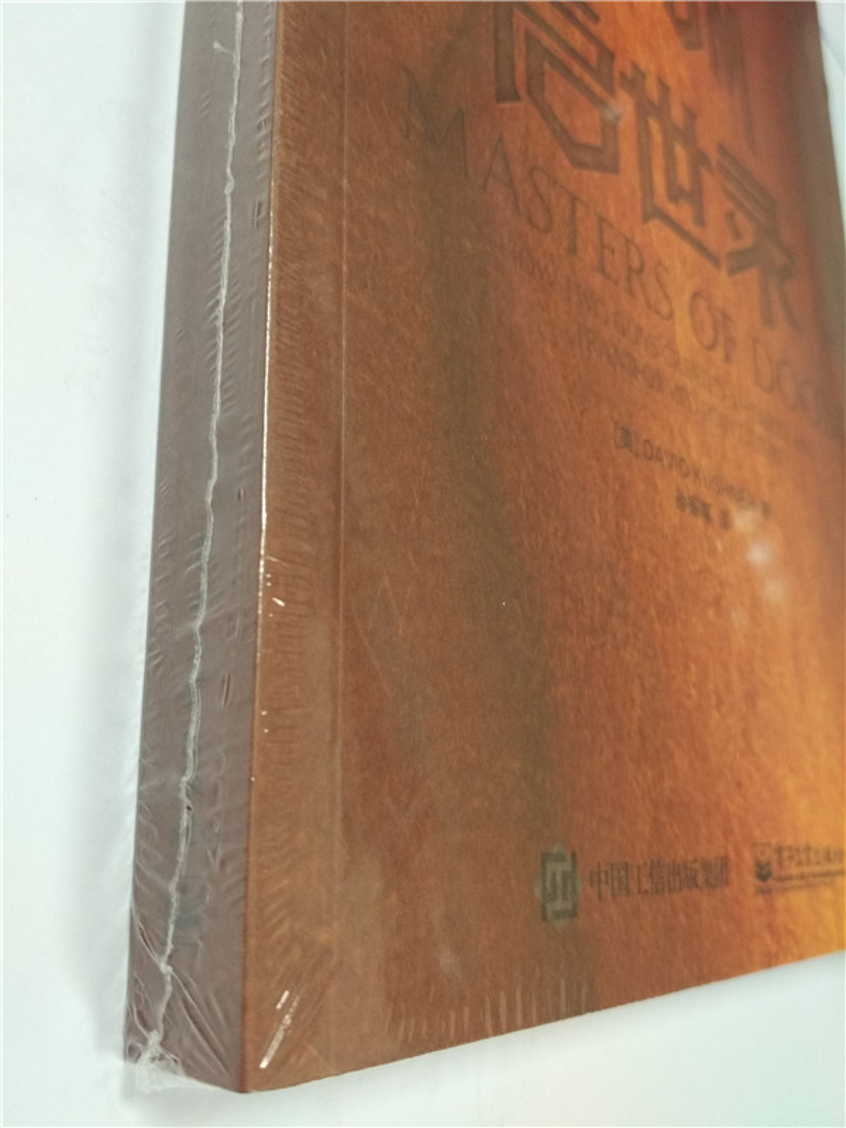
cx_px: 423
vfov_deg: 60.0
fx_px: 978
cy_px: 564
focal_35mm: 30
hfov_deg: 46.8
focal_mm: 4.12
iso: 439
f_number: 2
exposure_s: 1/25
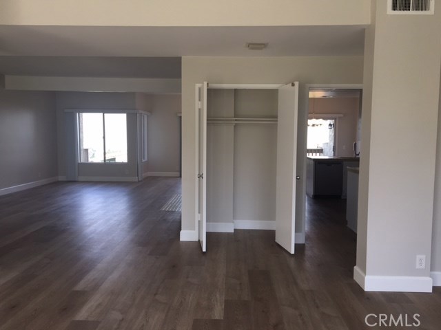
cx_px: 220
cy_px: 165
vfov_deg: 48.2
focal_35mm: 29
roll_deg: -1.5
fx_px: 369
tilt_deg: -4.4
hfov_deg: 61.7
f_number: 2.2
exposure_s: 1/100
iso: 25
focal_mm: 4.15
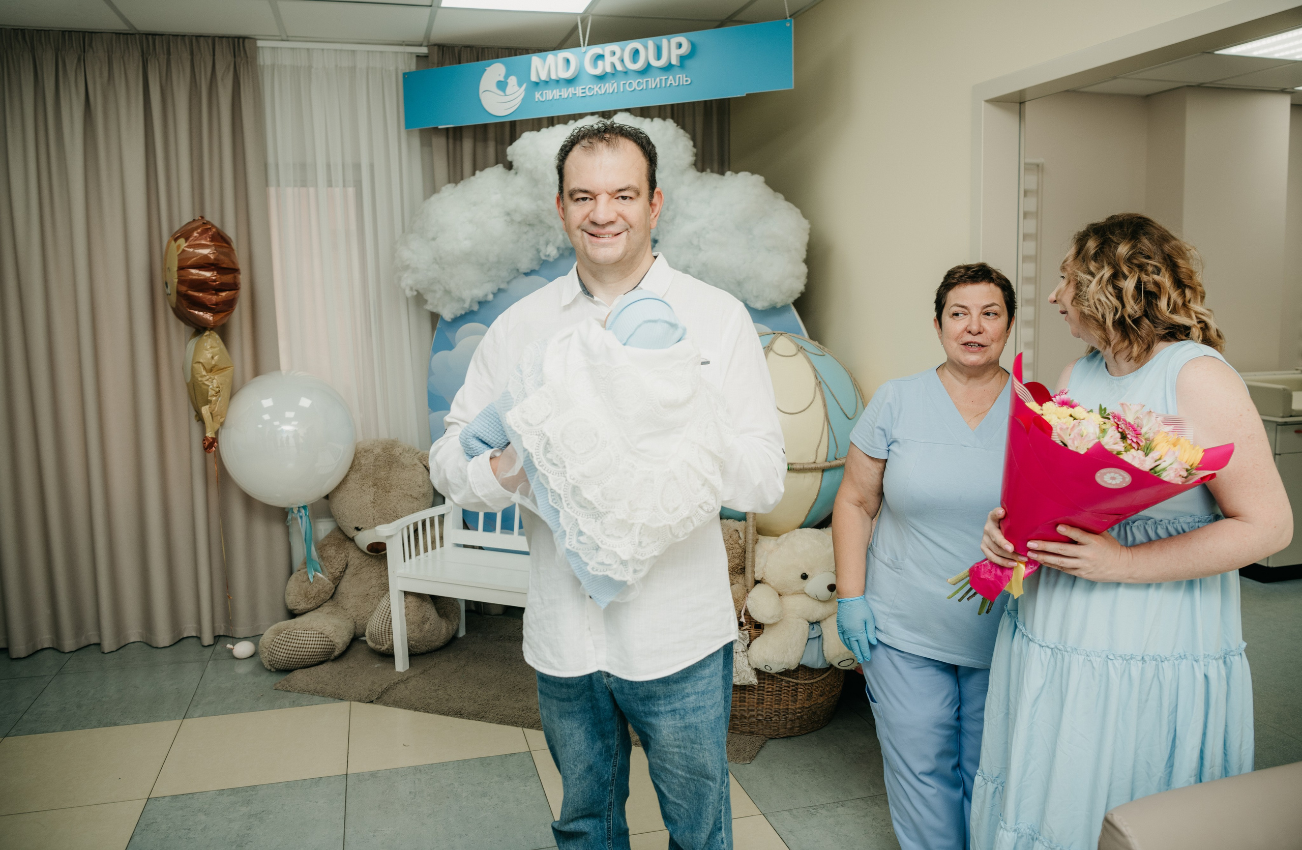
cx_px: 637
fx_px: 1005
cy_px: 406
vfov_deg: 45.8
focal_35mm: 28
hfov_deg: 65.9
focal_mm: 27
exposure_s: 1/160
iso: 160
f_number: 4
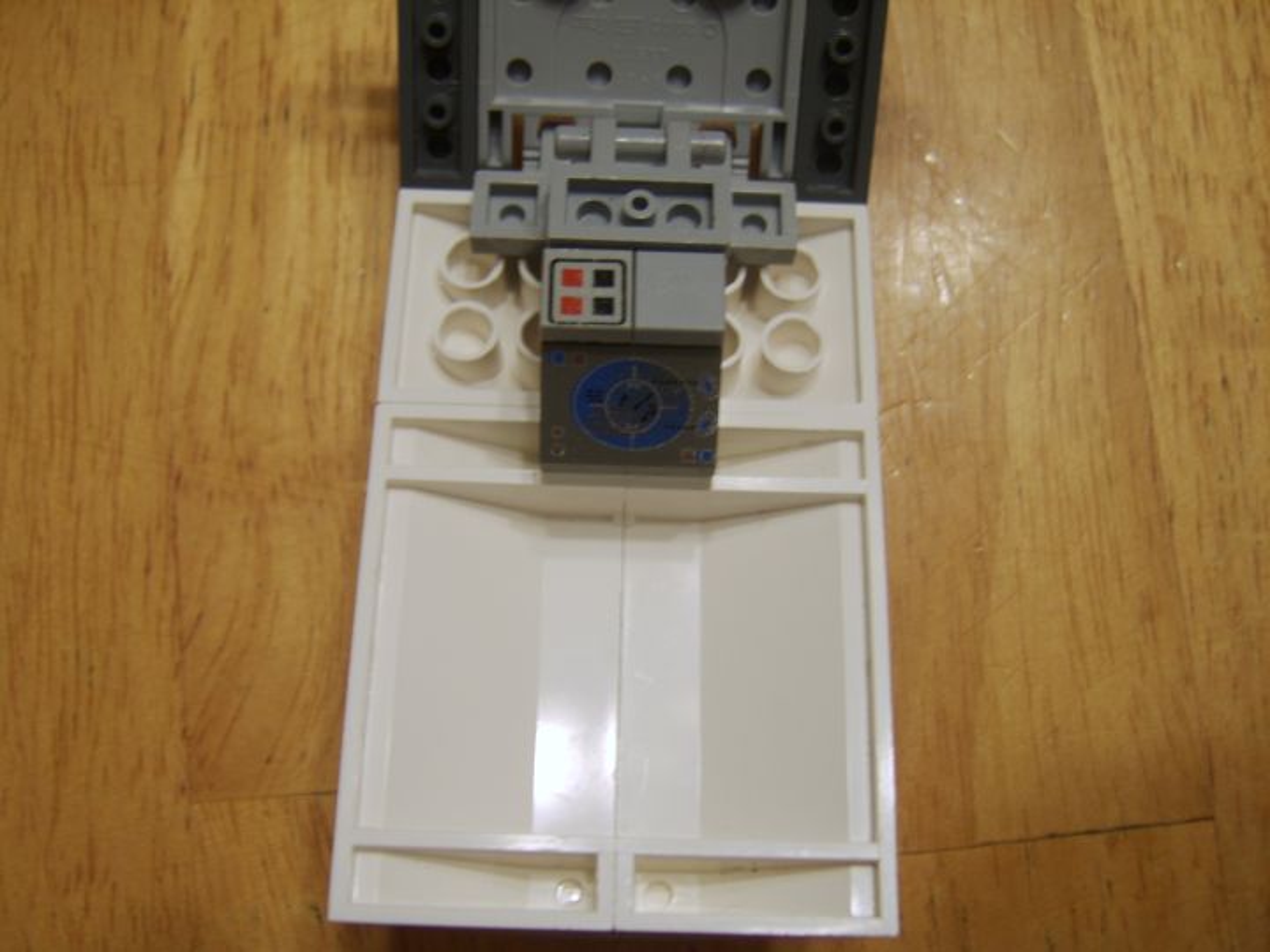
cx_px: 635
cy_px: 476
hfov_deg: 58.4
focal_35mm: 31
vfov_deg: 45.4
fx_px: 1137
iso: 71
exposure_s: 1/12
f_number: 2.7
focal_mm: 8.13
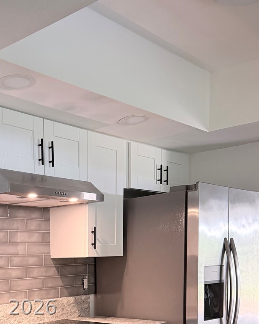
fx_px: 470
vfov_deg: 35.2
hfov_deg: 29.7
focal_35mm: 49
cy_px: 307
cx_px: 31
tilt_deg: -5.5
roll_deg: +1.5
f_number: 1.78
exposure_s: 1/60
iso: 250
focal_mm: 6.76
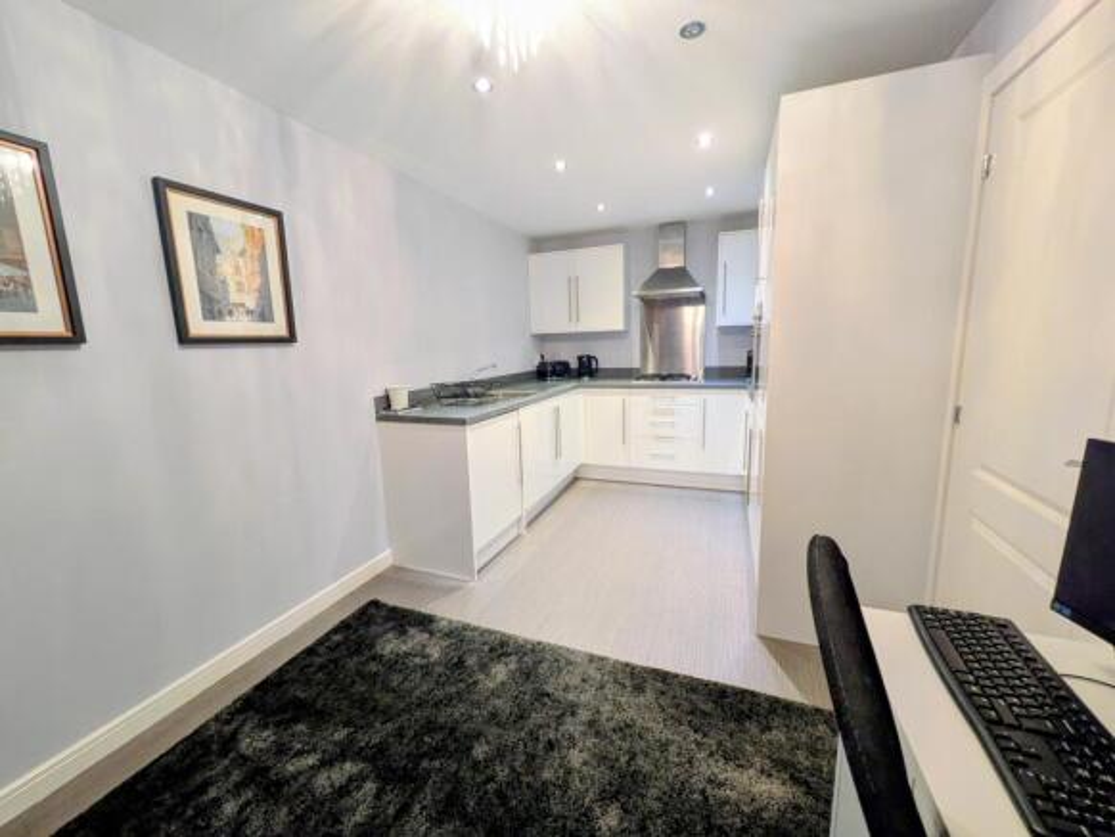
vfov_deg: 85.7
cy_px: 418
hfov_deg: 102.0
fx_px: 451
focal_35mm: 14
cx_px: 558
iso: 267
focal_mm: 1.83
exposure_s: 1/25
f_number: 2.2
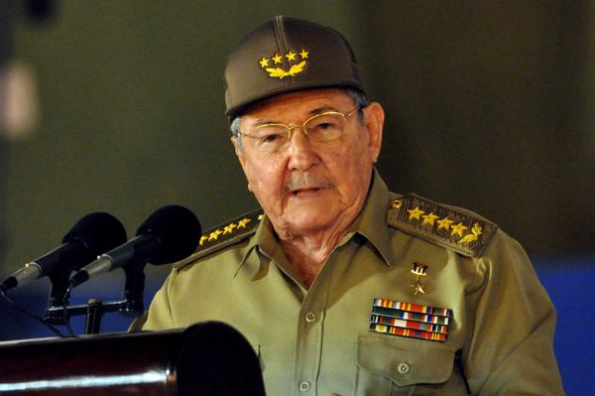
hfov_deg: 4.6
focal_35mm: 450
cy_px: 198
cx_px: 298
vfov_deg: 3.0
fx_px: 7431
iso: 2500
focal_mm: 300
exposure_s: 1/80
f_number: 2.8
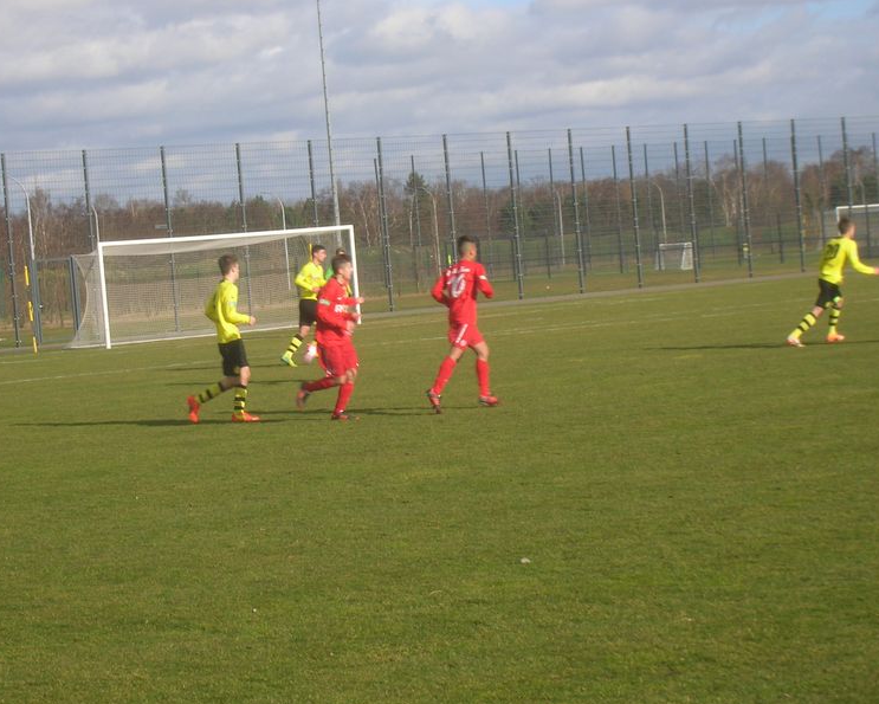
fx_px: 2707
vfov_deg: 14.8
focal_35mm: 104
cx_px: 421
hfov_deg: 18.4
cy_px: 354
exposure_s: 1/130
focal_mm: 16.4
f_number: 8.1
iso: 50
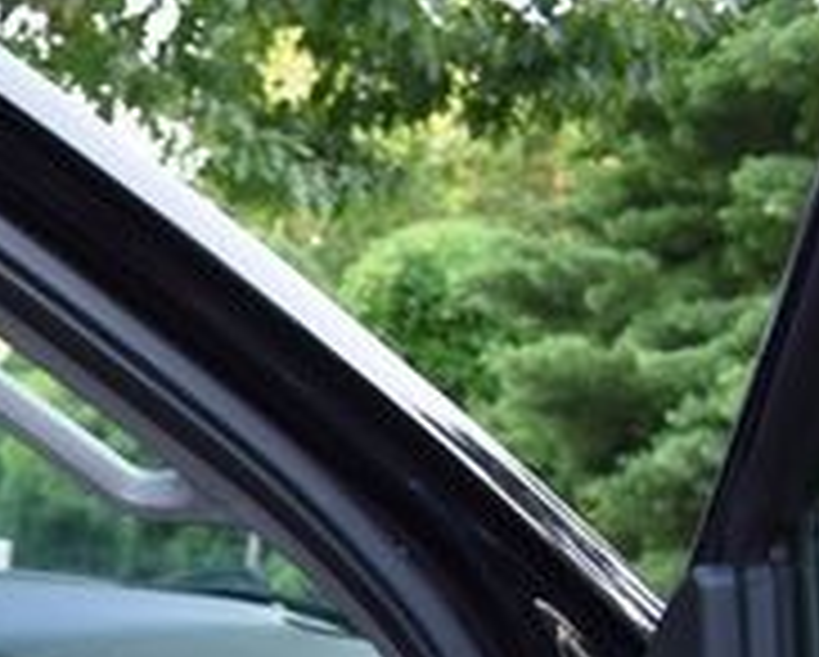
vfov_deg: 16.3
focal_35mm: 89
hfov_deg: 18.2
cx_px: -526
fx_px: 2160
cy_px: 880
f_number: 3.5
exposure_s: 1/250
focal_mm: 18
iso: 500
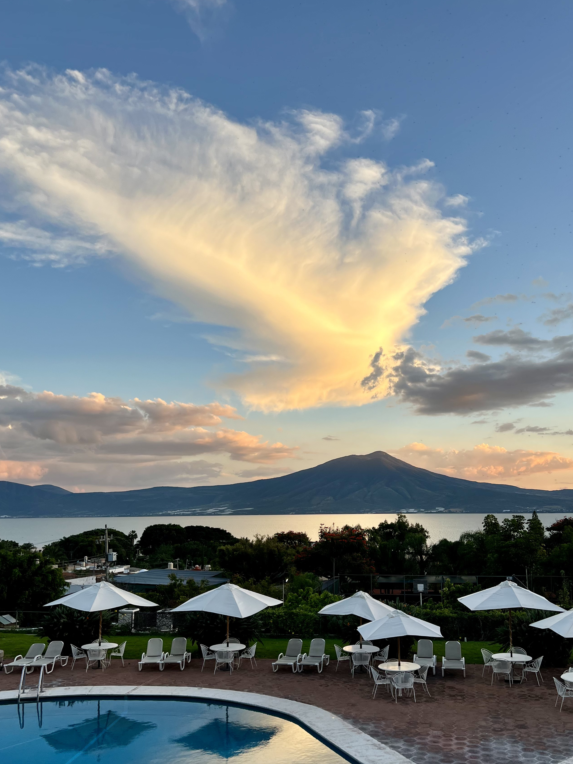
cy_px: 445
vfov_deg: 58.0
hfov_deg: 45.3
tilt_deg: +6.2
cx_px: 321
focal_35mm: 31
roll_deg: +1.8
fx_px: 684
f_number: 1.5
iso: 50
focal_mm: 5.7
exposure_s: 1/709
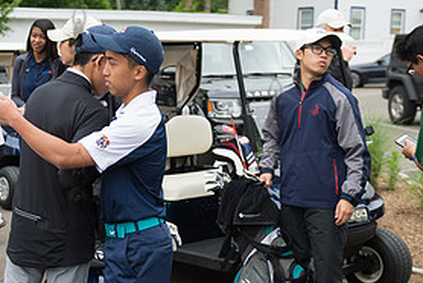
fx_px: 859
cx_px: 78
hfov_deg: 27.1
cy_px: 174
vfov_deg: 18.7
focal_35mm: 73
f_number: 3.2
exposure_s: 1/1000
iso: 320
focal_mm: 35
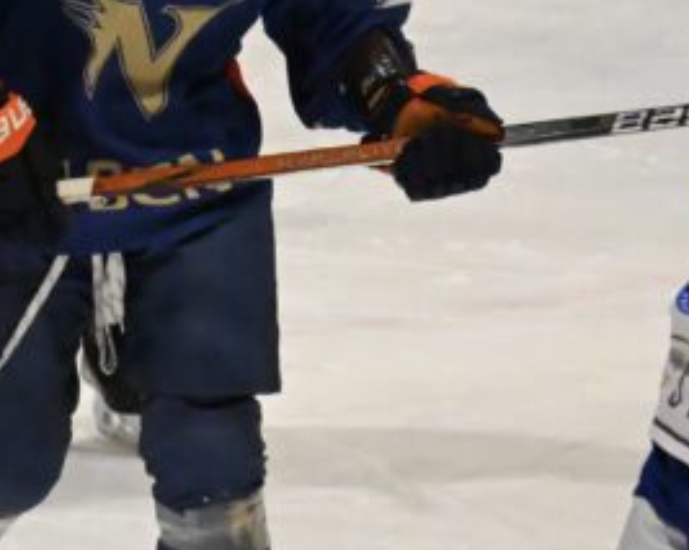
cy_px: 1
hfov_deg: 1.9
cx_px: -65
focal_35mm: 1027
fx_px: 20919
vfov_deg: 1.5
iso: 12800
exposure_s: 1/4000
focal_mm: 190
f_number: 5.6
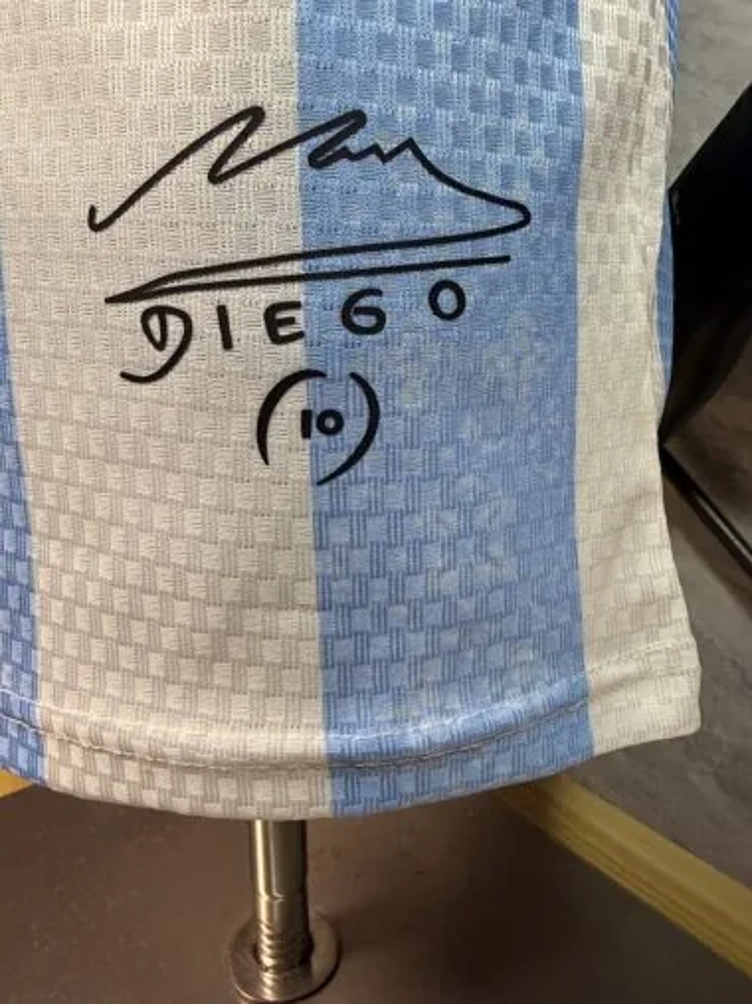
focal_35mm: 24
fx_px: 695
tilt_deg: -11.0
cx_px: 376
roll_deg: +0.1
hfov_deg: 56.8
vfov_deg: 71.6
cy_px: 502
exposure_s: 1/50
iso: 200
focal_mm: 2.22
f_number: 2.2
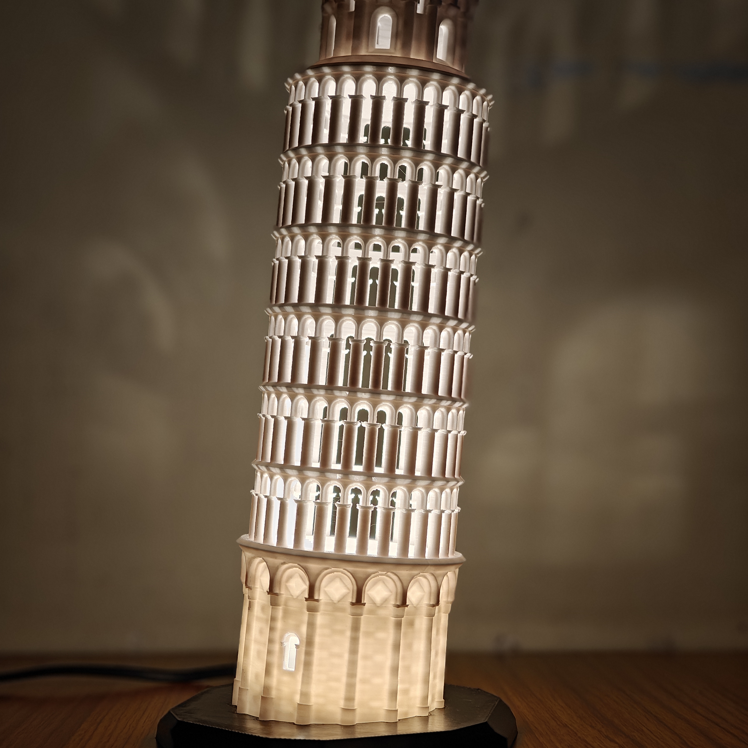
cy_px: 349
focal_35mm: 56
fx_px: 1369
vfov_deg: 30.5
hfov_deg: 30.6
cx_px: 377
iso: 250
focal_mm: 7.1
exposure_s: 1/100
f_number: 4.5
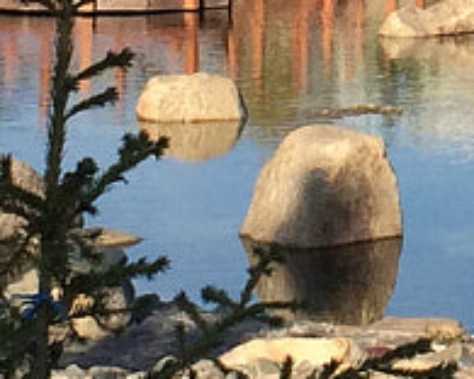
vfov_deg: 6.4
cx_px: 746
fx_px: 3255
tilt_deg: +2.4
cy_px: -418
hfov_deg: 8.1
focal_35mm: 232
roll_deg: -0.9
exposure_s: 1/1866
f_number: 2.2
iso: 32
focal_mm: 4.15
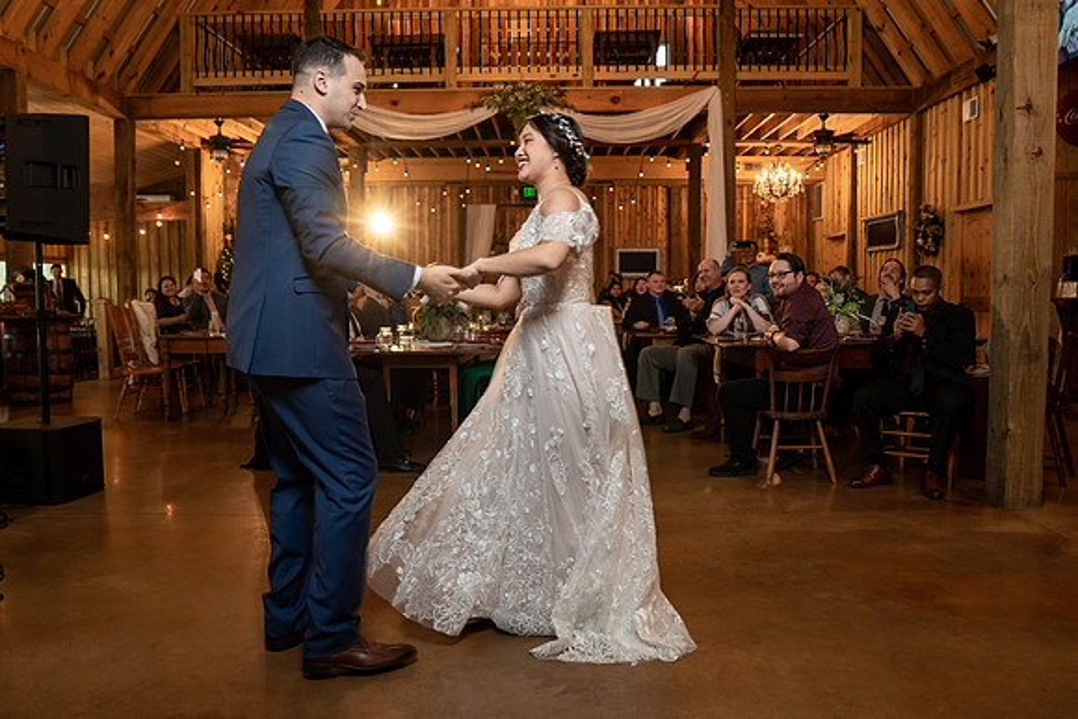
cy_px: 360
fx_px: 848
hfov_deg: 64.9
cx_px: 539
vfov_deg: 45.9
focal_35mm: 28
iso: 2000
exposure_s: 1/100
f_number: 4
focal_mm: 26
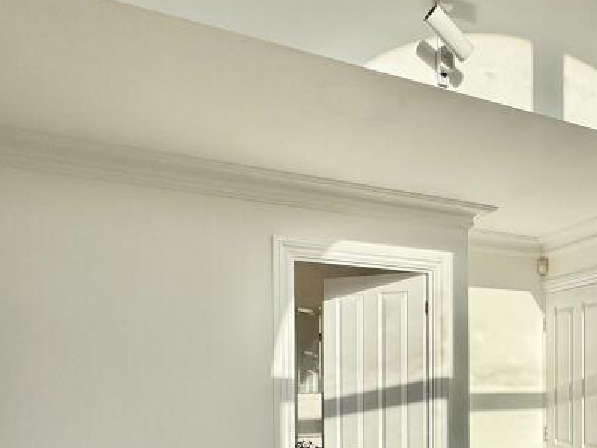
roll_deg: -0.3
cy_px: 391
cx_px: 566
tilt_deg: -0.7
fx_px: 621
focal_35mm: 36
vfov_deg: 37.5
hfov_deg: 45.2
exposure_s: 1/2146
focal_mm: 2.22
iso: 50
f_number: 2.2
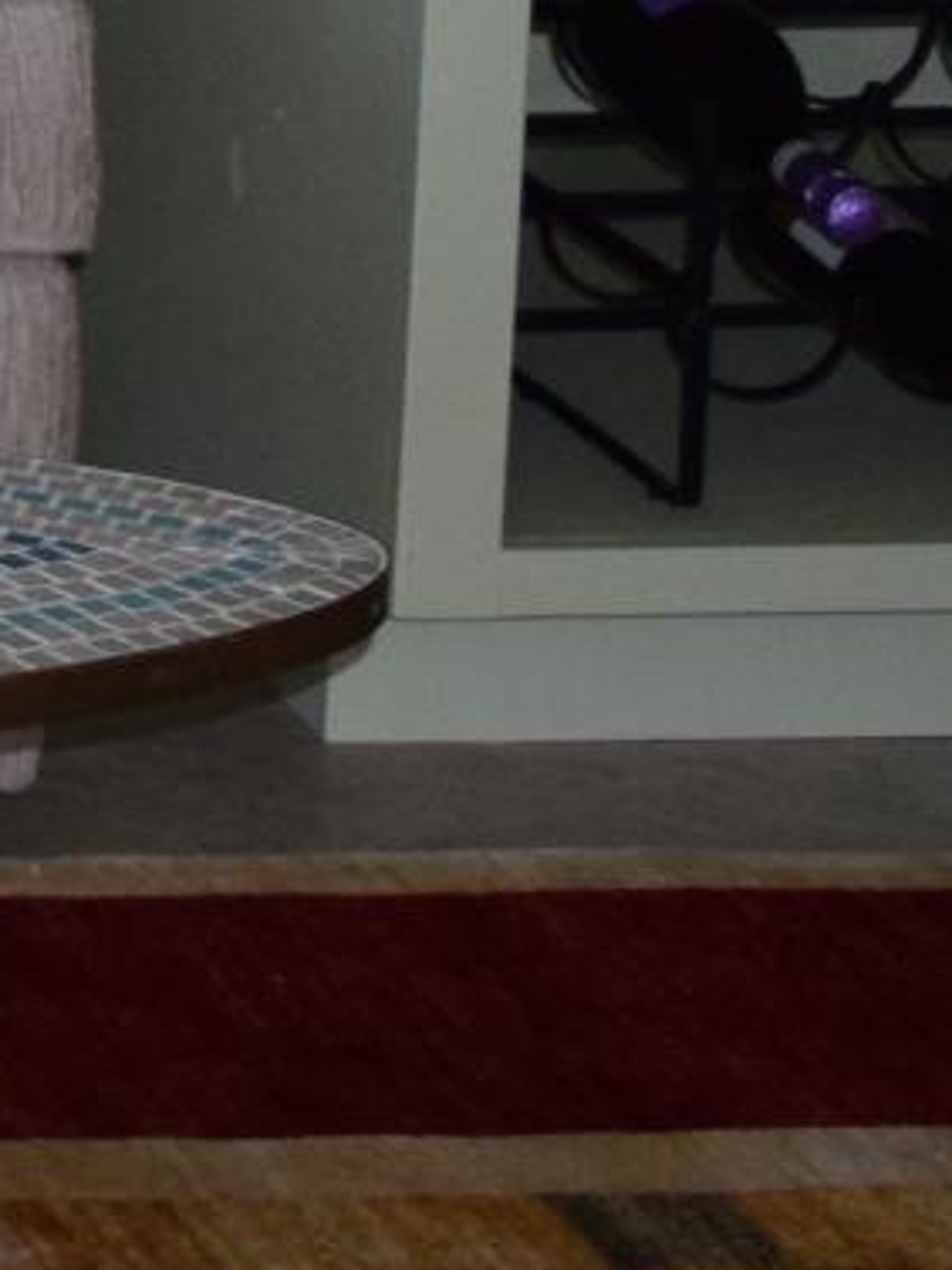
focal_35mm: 207
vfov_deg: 9.1
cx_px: -3183
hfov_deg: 5.8
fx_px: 7590
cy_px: -1162
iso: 800
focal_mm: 18
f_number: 4.5
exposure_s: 1/80
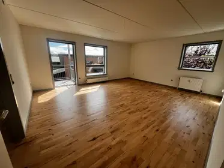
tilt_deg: -14.0
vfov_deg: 89.9
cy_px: 84
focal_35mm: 13
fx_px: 84
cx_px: 112
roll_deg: -1.5
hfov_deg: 106.2
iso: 32
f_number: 1.8
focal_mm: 1.57
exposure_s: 1/469
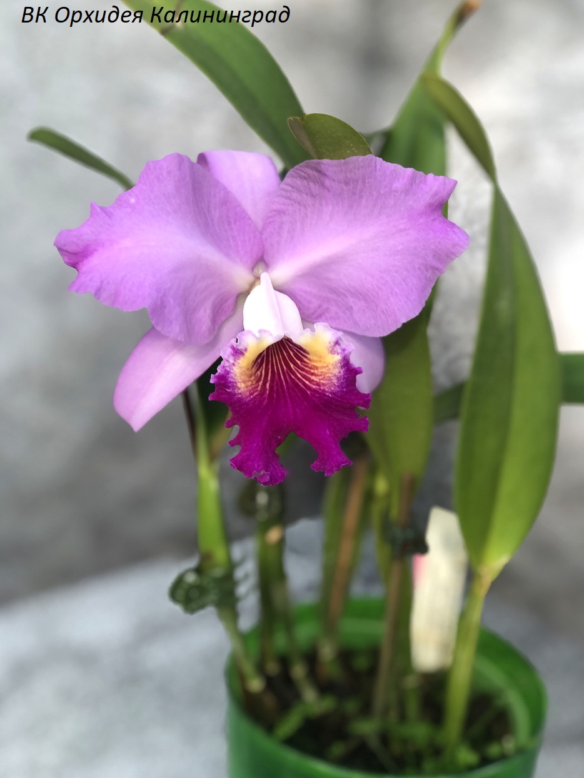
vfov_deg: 33.2
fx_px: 1304
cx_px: 293
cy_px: 385
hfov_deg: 25.2
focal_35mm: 58
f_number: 2.8
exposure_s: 1/40
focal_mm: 6.6
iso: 25
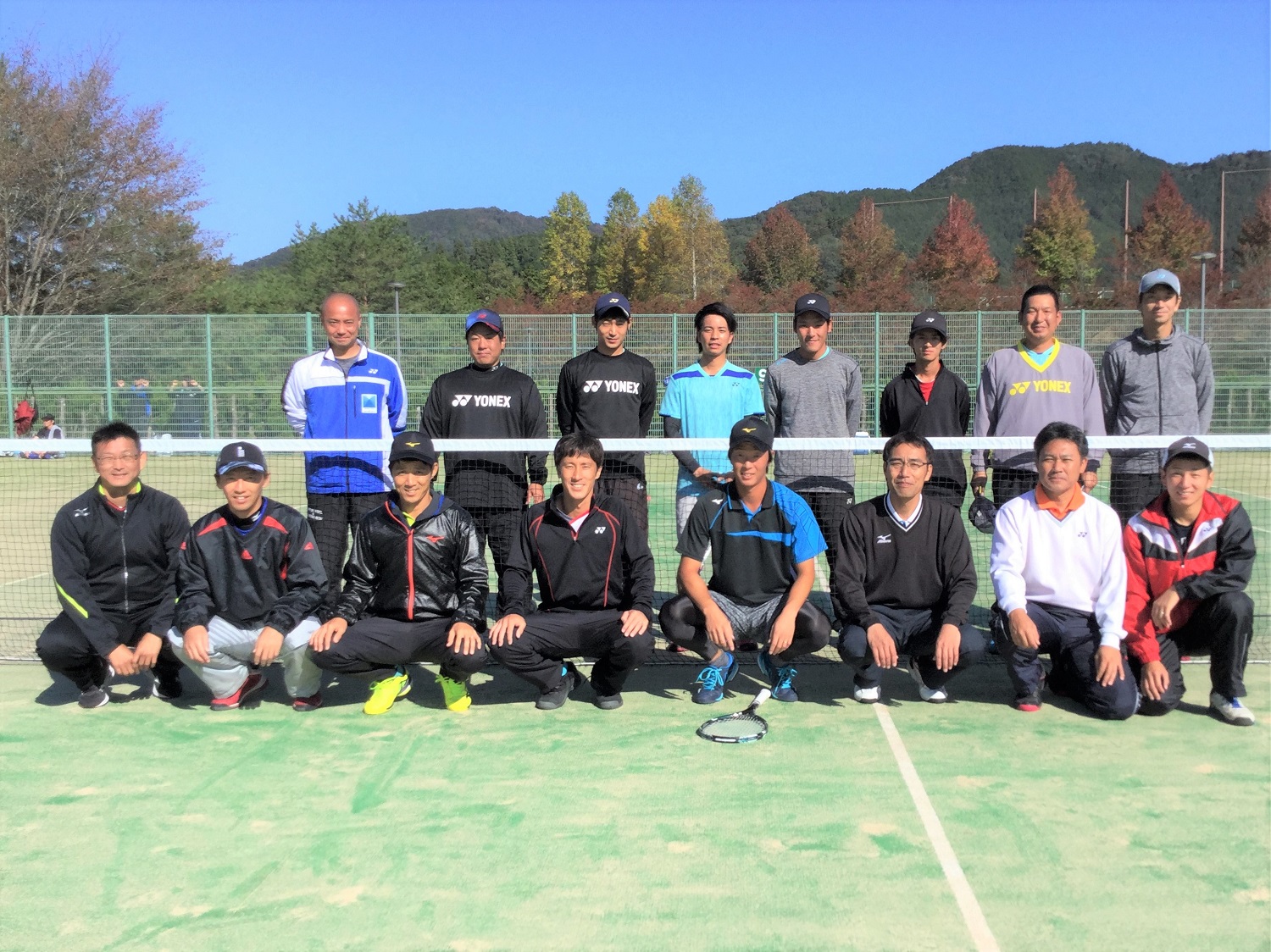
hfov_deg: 58.4
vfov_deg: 45.4
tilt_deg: -4.2
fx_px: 1138
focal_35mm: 31
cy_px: 476
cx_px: 636
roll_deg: -0.6
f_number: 2.4
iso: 25
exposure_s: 1/1597
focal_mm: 3.3
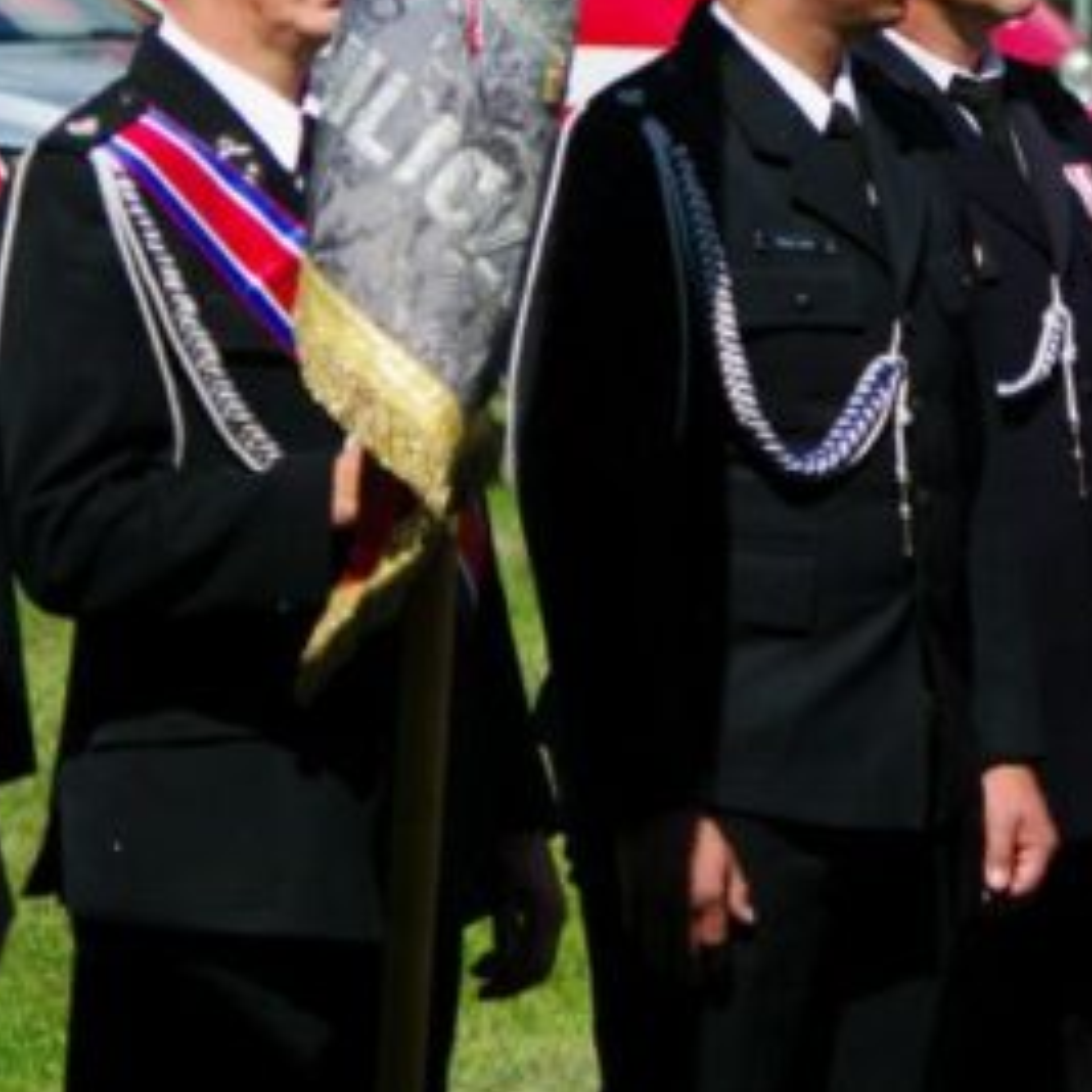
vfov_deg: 6.0
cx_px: 916
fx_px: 10457
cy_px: 160
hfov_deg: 6.0
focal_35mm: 293
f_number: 4.5
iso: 400
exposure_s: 1/3000
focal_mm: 80
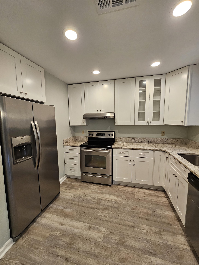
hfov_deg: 89.9
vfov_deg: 106.2
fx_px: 100
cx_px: 100
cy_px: 132
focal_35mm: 13
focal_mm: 2.2
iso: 125
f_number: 2.2
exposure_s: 1/60
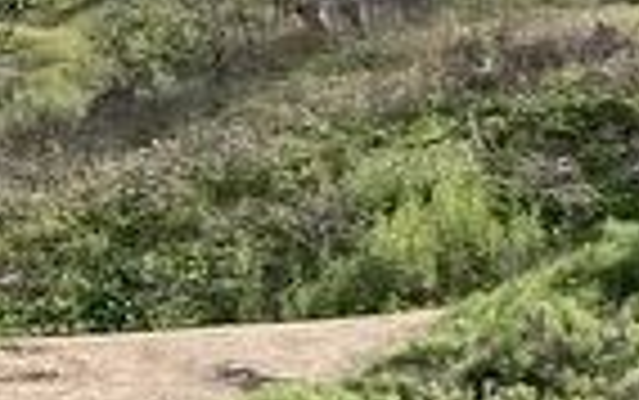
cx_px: 1508
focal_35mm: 167
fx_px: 2911
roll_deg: +0.7
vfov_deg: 7.8
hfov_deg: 10.8
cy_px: 481
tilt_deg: +2.0
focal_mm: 3.99
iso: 20
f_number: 1.8
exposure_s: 1/857
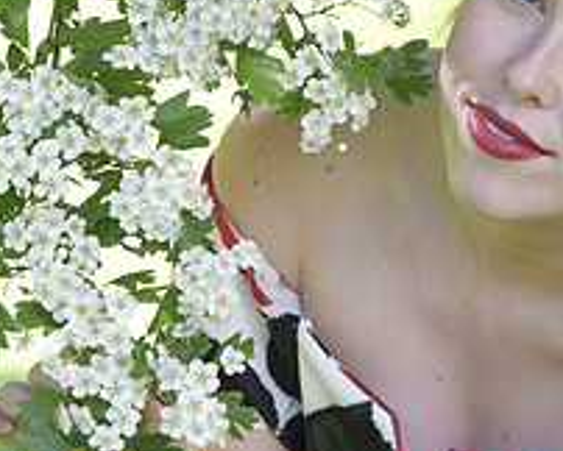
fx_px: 4720
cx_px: 392
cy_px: 187
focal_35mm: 283
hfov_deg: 6.8
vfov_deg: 5.5
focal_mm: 70
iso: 400
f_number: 4.5
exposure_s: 1/320
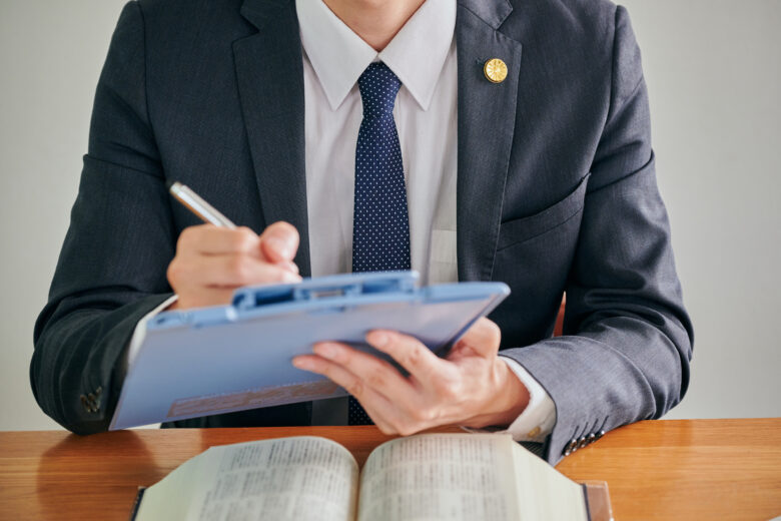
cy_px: 260
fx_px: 2083
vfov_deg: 14.3
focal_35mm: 96
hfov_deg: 21.2
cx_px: 390
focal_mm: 96
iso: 800
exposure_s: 1/200
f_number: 4
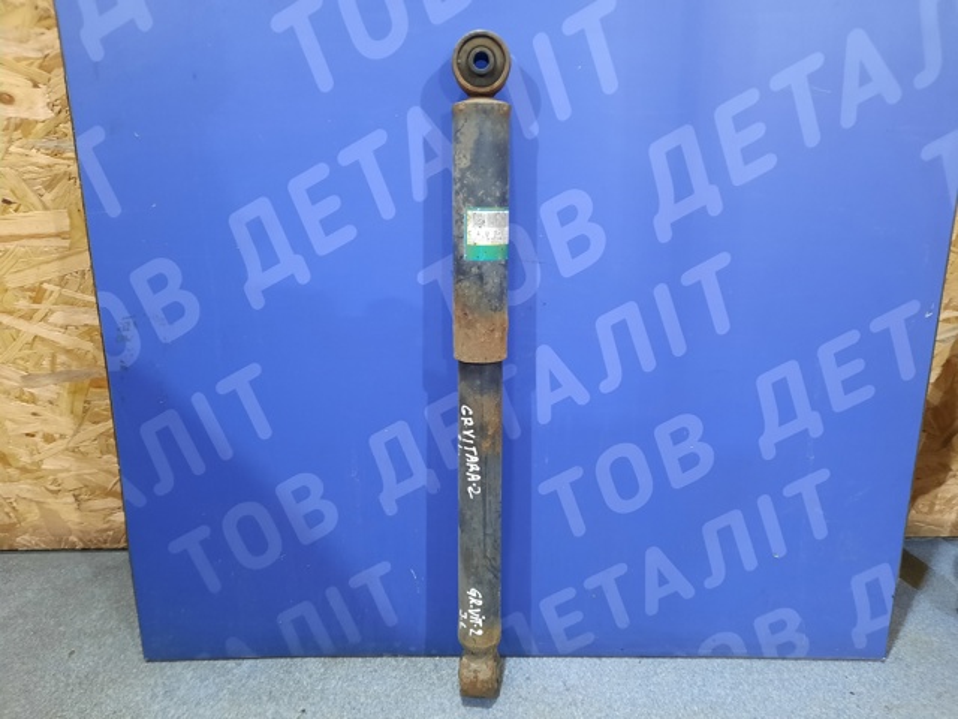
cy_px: 360
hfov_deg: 69.4
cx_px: 479
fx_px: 692
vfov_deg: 54.9
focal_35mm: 25
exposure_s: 1/20
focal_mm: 4.6
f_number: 2
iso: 640
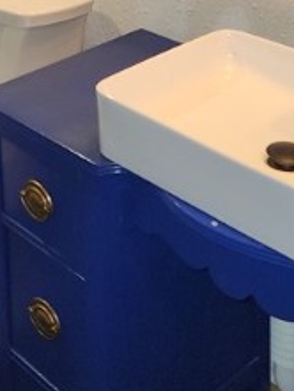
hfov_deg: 18.3
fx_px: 905
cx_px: 60
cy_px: -142
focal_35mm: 80
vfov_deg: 21.6
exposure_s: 1/30
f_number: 1.8
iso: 100
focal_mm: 5.4
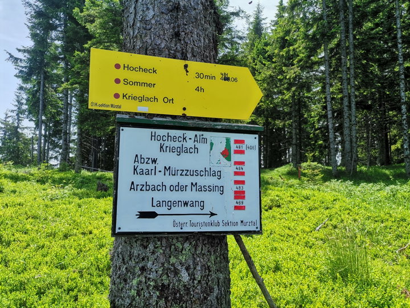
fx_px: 308
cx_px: 205
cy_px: 154
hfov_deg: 67.3
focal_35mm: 26
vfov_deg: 53.1
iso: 50
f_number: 1.8
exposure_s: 1/1866
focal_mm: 4.75
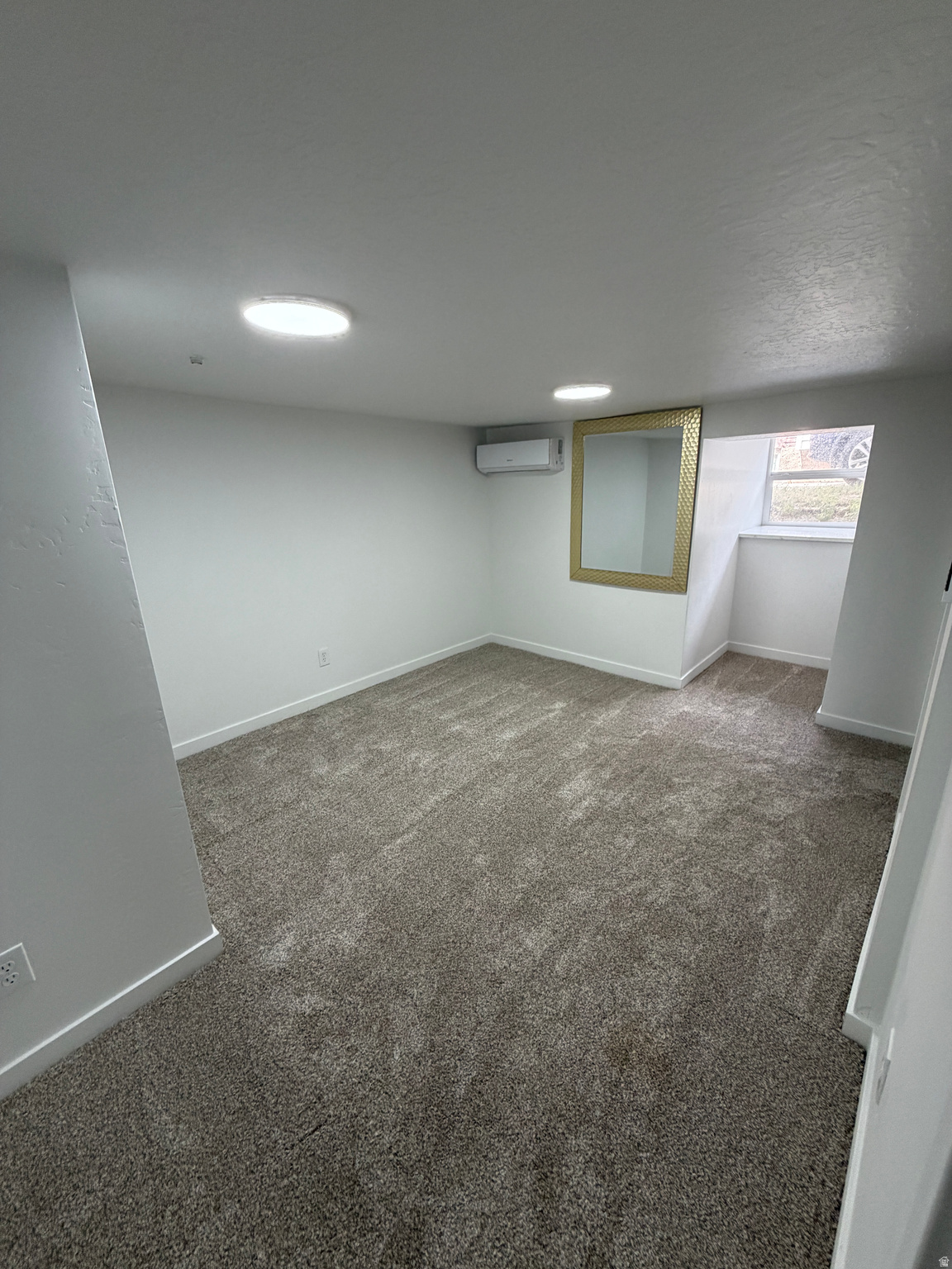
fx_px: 513
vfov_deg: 102.1
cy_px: 634
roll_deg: +0.1
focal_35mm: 14
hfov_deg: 85.7
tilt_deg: -17.0
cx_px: 476
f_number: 2.2
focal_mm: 2.22
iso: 200
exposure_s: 1/120
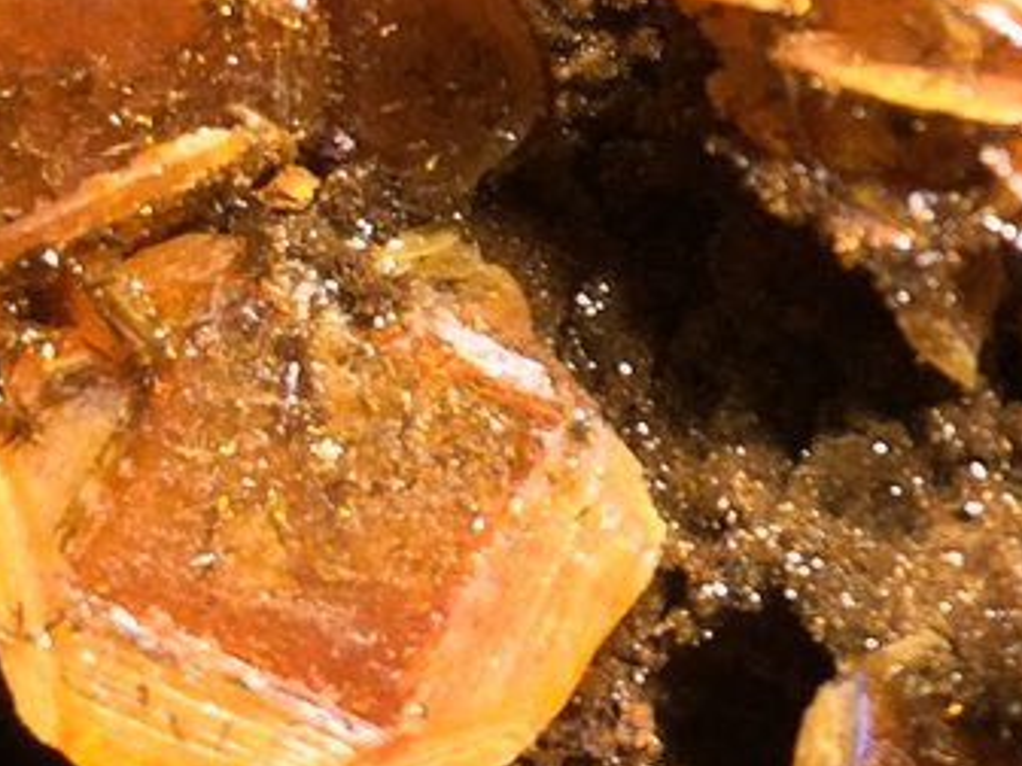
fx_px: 4074
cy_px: -55
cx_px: 1329
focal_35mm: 138
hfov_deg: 13.8
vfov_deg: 10.6
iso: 40
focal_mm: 4.15
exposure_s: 1/120
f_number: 2.2
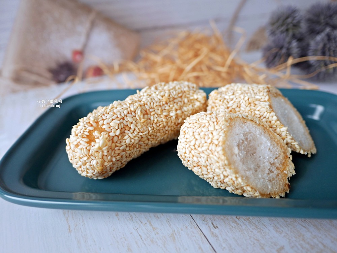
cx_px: 168
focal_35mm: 28
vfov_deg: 49.8
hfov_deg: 63.4
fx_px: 273
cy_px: 126
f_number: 2.5
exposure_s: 1/100
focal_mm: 14
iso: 200
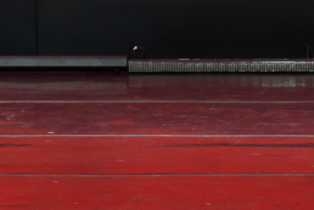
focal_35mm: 608
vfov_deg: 2.3
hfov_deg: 3.4
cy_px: -7
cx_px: -36
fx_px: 5304
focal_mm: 135
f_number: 5
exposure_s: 1/640
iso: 3200
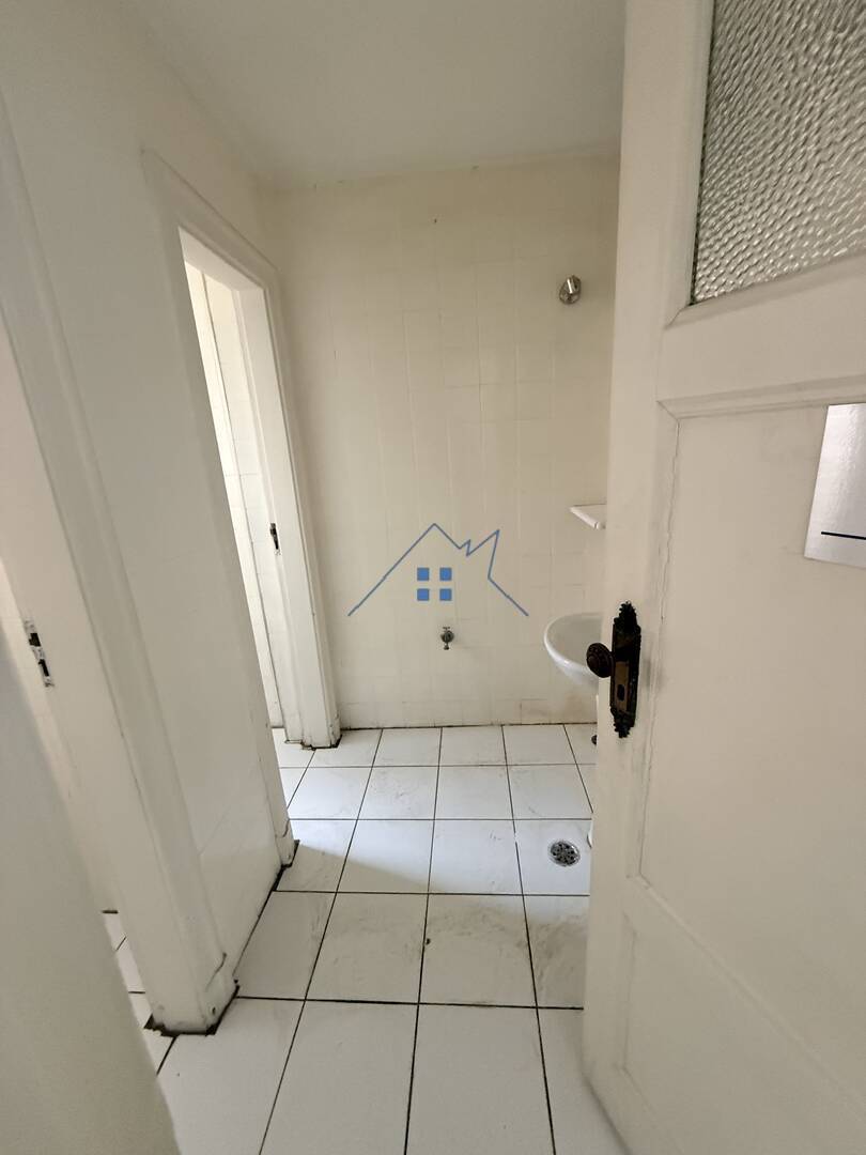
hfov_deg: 85.7
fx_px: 467
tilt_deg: -14.8
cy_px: 578
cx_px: 433
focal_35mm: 14
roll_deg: +3.9
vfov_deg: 102.1
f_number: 2.2
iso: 640
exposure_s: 1/60
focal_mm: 2.22
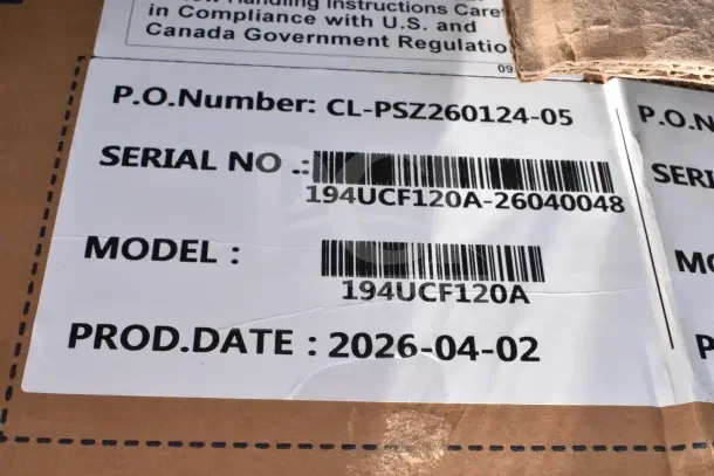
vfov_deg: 29.0
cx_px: 357
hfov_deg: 42.3
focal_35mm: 46
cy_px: 238
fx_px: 922
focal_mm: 31
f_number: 18
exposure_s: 1/1250
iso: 6400
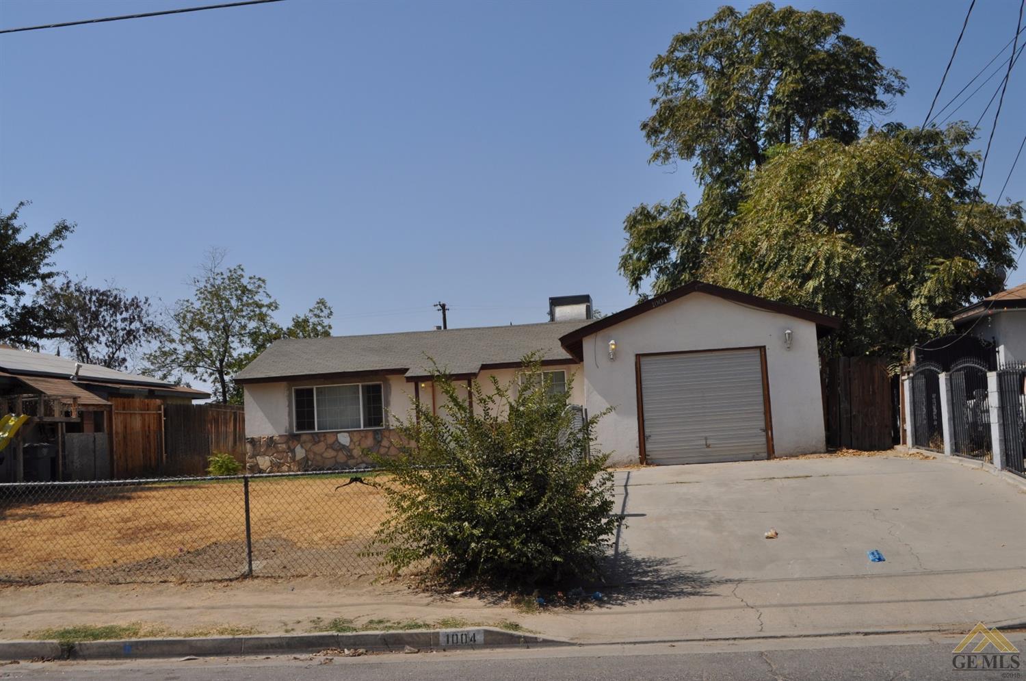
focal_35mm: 36
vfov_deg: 36.8
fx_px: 1024
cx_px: 513
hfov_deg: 53.2
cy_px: 340
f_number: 10
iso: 200
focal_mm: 24
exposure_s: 1/400
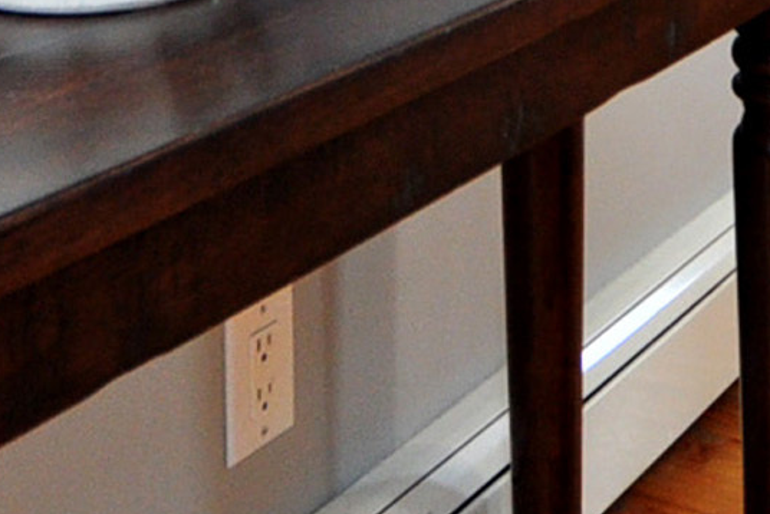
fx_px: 1733
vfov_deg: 13.6
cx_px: 455
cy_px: -602
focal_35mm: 81
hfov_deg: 25.0
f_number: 3.5
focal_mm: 10
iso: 640
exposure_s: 1/100
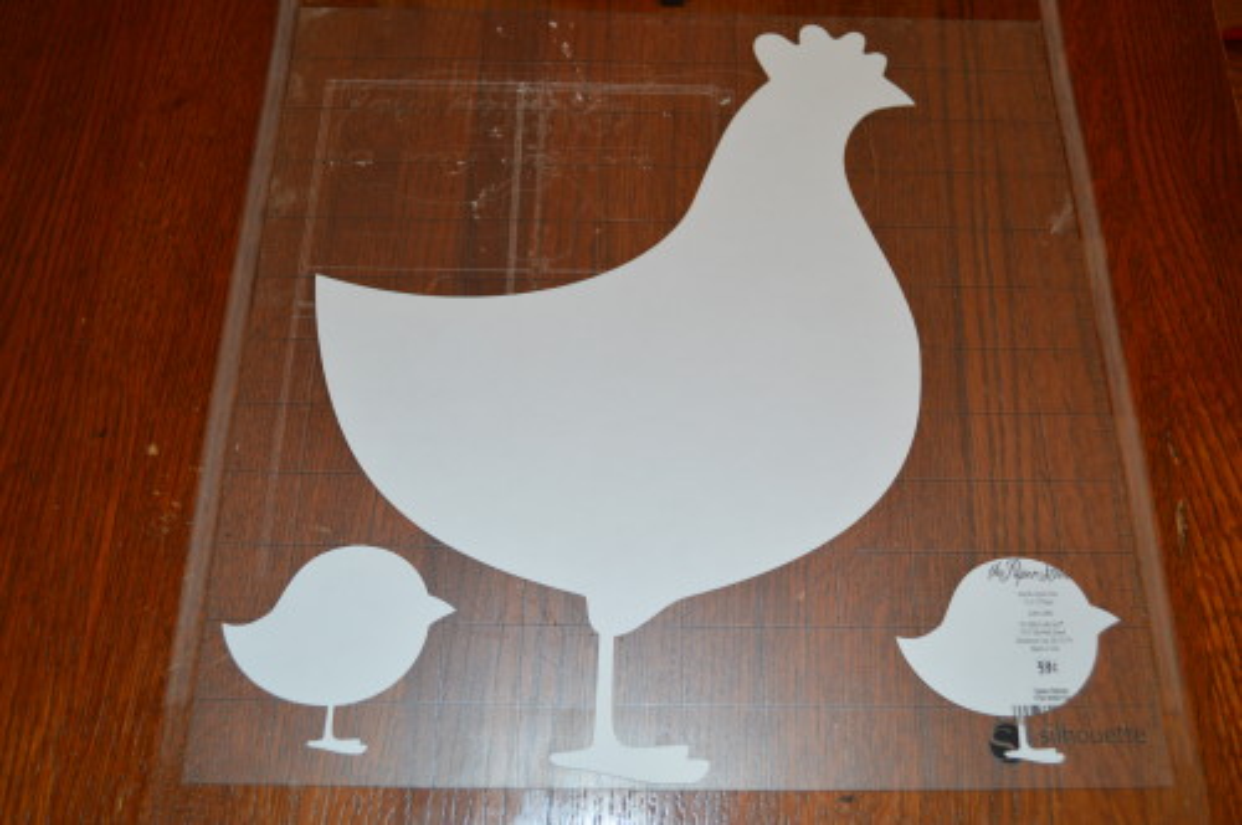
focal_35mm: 33
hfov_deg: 57.3
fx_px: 1137
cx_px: 621
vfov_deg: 39.9
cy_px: 412
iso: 450
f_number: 4
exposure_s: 1/60
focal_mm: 22
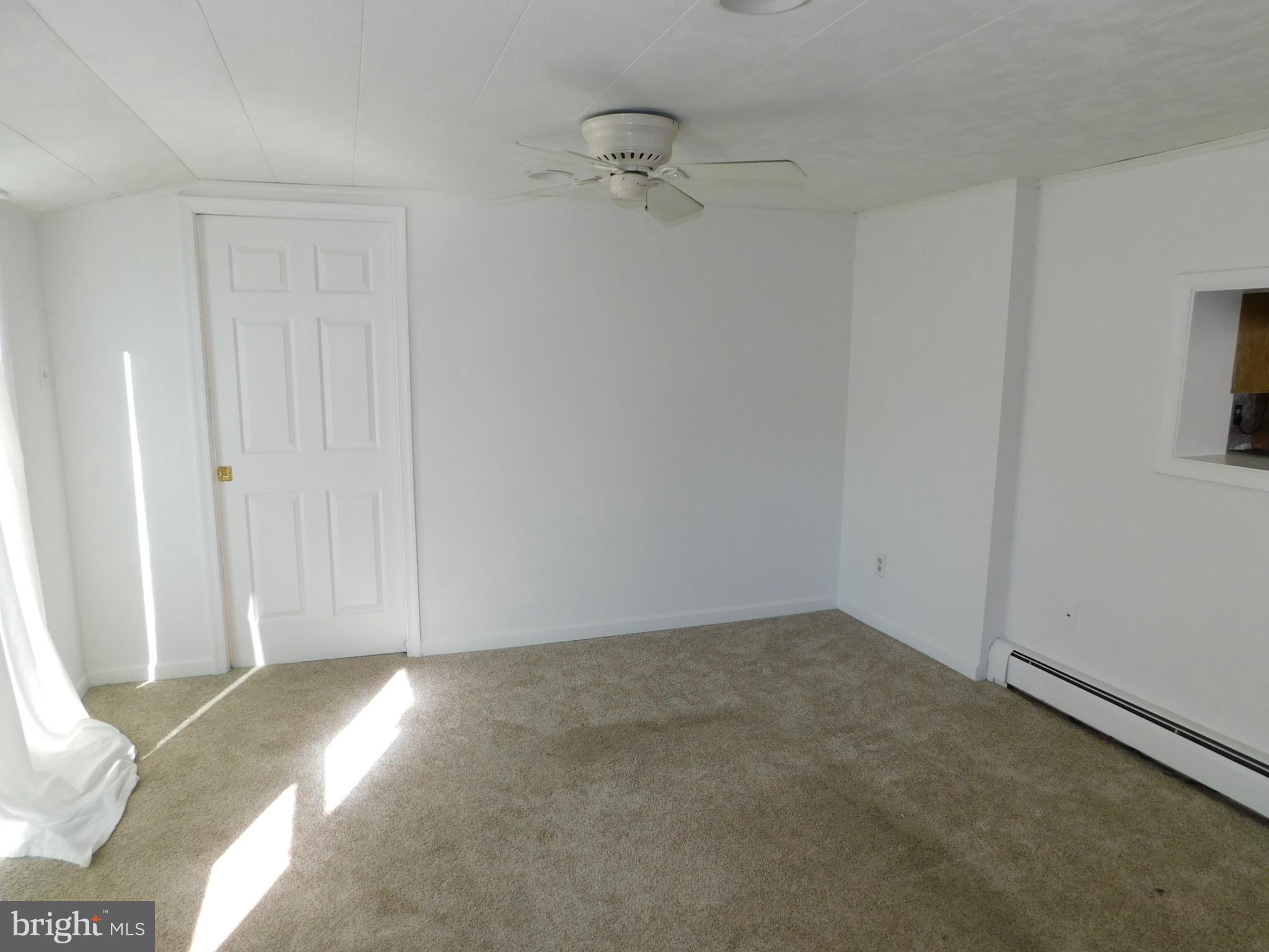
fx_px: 843
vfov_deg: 58.9
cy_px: 476
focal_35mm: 23
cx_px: 634
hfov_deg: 73.9
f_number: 3
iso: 125
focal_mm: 4
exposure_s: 1/80
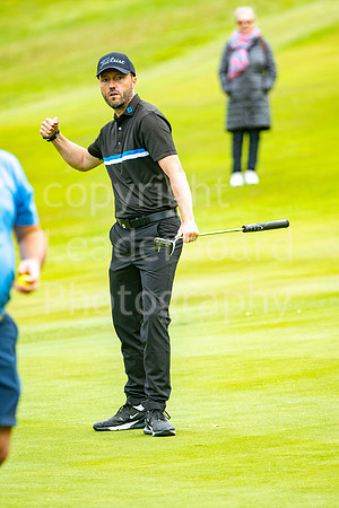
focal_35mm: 450
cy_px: 254
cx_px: 170
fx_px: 6356
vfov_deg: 4.6
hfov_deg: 3.1
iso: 500
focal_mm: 300
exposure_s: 1/640
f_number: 4
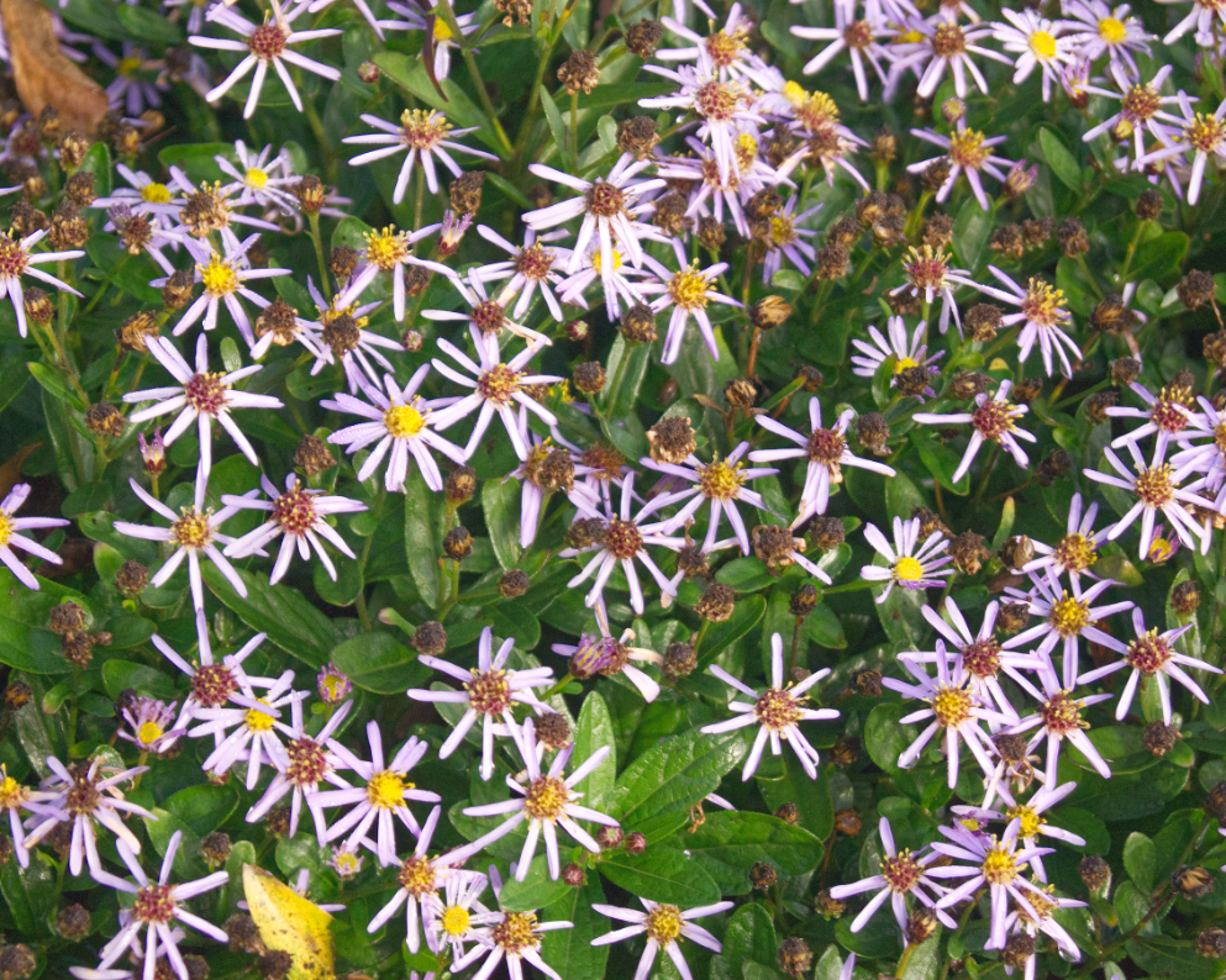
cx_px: 573
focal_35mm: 94
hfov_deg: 20.5
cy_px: 488
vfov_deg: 16.4
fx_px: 3394
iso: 800
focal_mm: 55
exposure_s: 1/500
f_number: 5.6
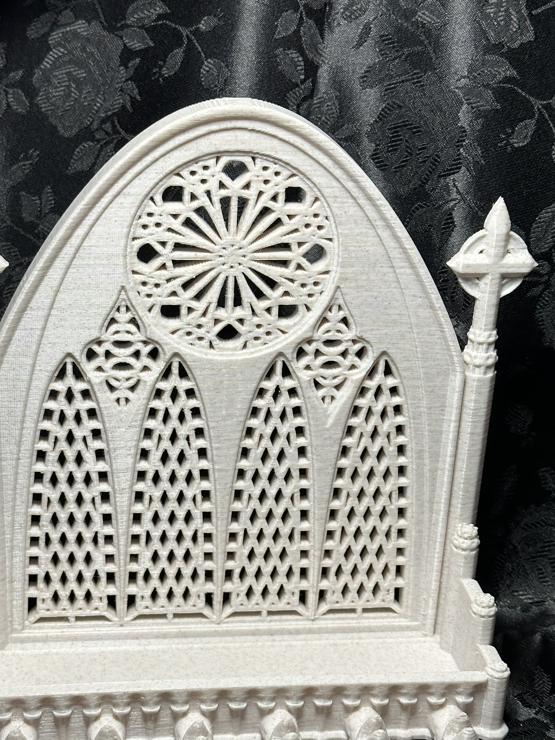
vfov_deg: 31.6
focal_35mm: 61
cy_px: 426
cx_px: 218
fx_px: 1304
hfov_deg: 24.0
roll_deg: -3.4
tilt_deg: -27.2
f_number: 1.78
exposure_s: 1/60
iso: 125
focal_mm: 6.86
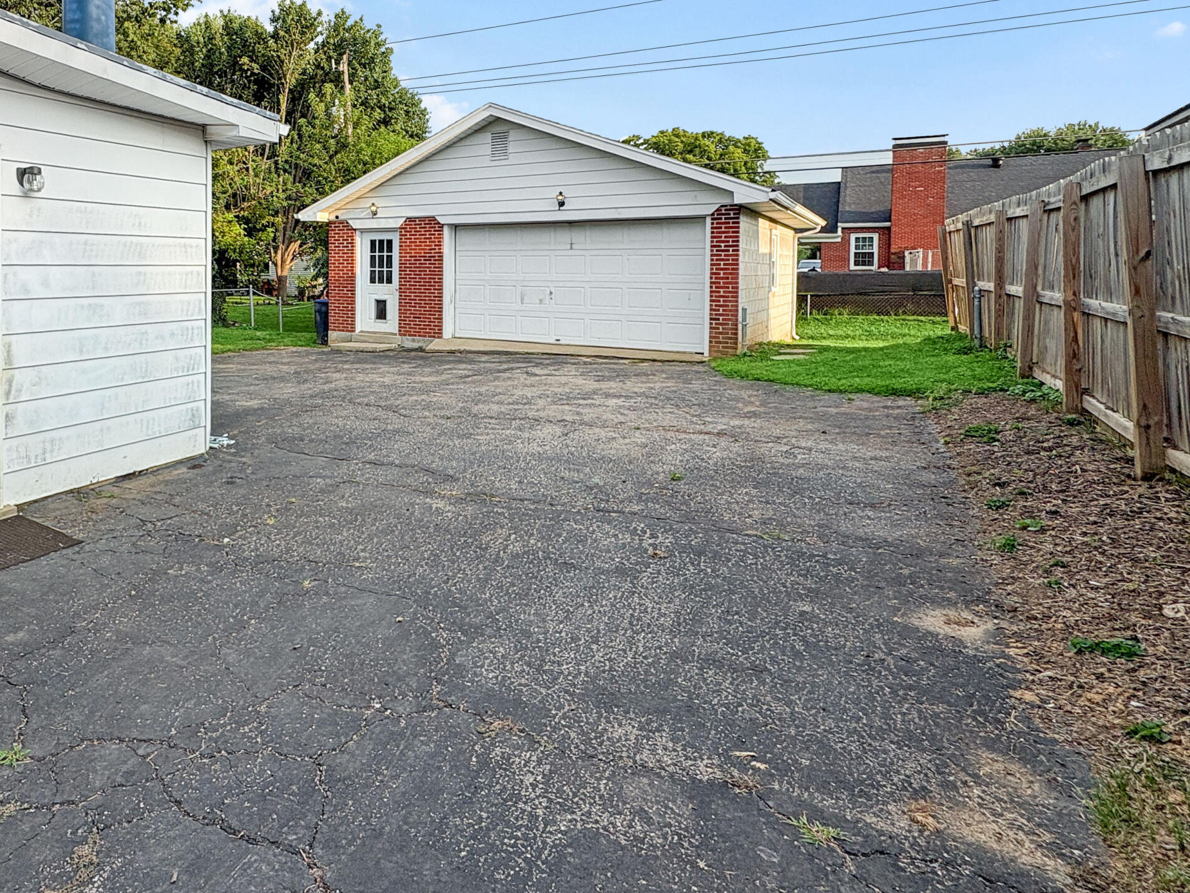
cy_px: 360
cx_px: 302
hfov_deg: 71.4
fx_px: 756
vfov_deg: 60.6
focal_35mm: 22
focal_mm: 2.22
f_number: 2.2
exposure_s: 1/750
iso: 40
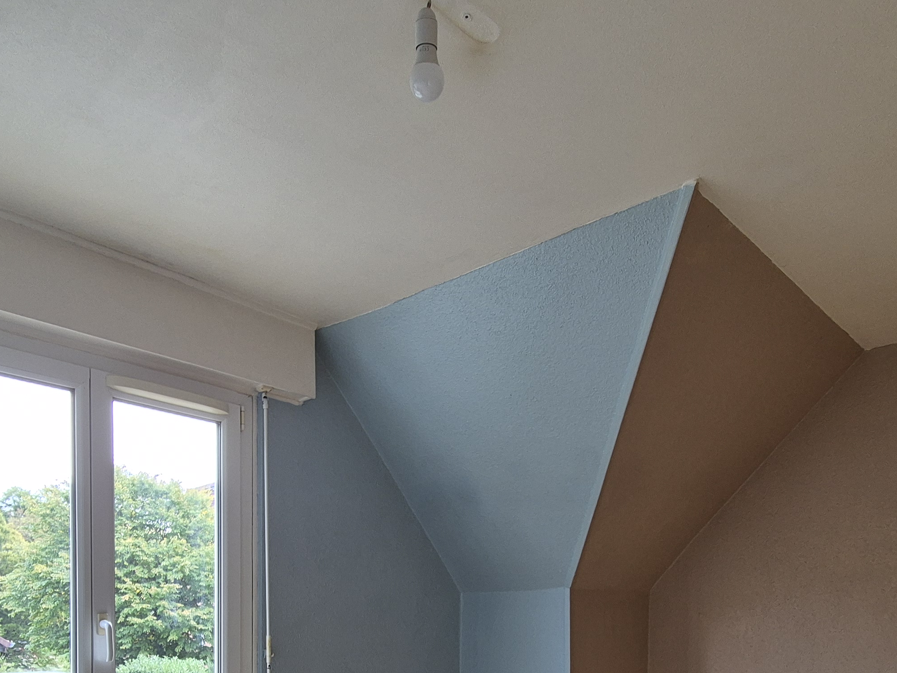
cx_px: 412
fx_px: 674
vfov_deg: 45.9
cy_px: 651
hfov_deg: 67.2
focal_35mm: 26
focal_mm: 2.2
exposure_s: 1/100
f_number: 2.2
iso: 64
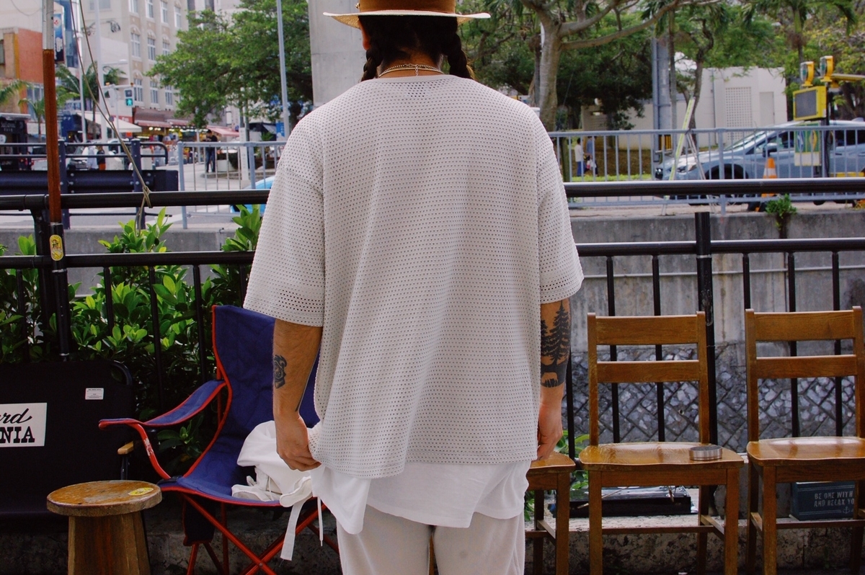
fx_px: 1260
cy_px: 288
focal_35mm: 52
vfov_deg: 25.7
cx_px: 432
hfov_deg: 37.9
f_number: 10
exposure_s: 1/400
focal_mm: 35
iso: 800
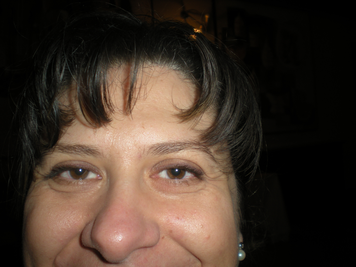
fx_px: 391
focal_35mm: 38
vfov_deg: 37.7
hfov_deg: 49.0
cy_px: 134
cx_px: 178
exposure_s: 1/60
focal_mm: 6.3
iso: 64
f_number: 3.1
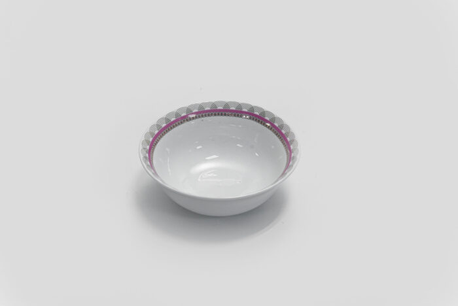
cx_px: 229
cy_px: 153
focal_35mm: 70
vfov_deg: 19.5
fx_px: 891
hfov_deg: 28.8
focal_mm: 70
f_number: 13
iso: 3200
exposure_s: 1/100
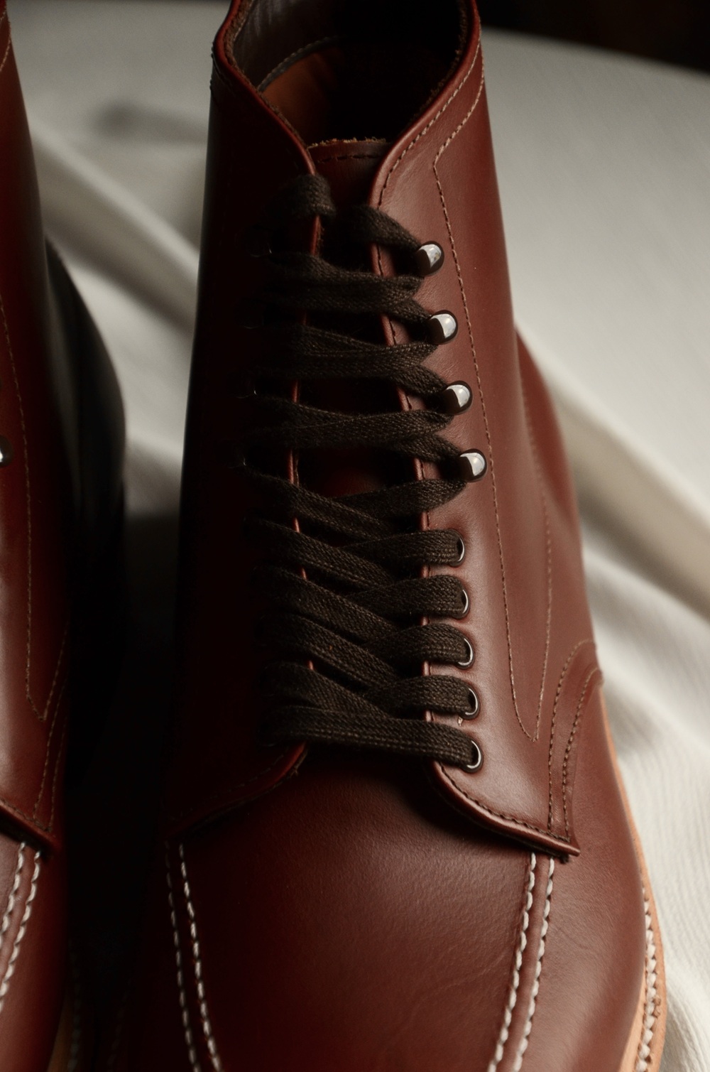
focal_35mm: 150
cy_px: 536
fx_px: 4456
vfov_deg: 13.7
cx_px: 355
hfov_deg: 9.1
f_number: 5.6
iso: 640
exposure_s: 1/100
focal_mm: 100
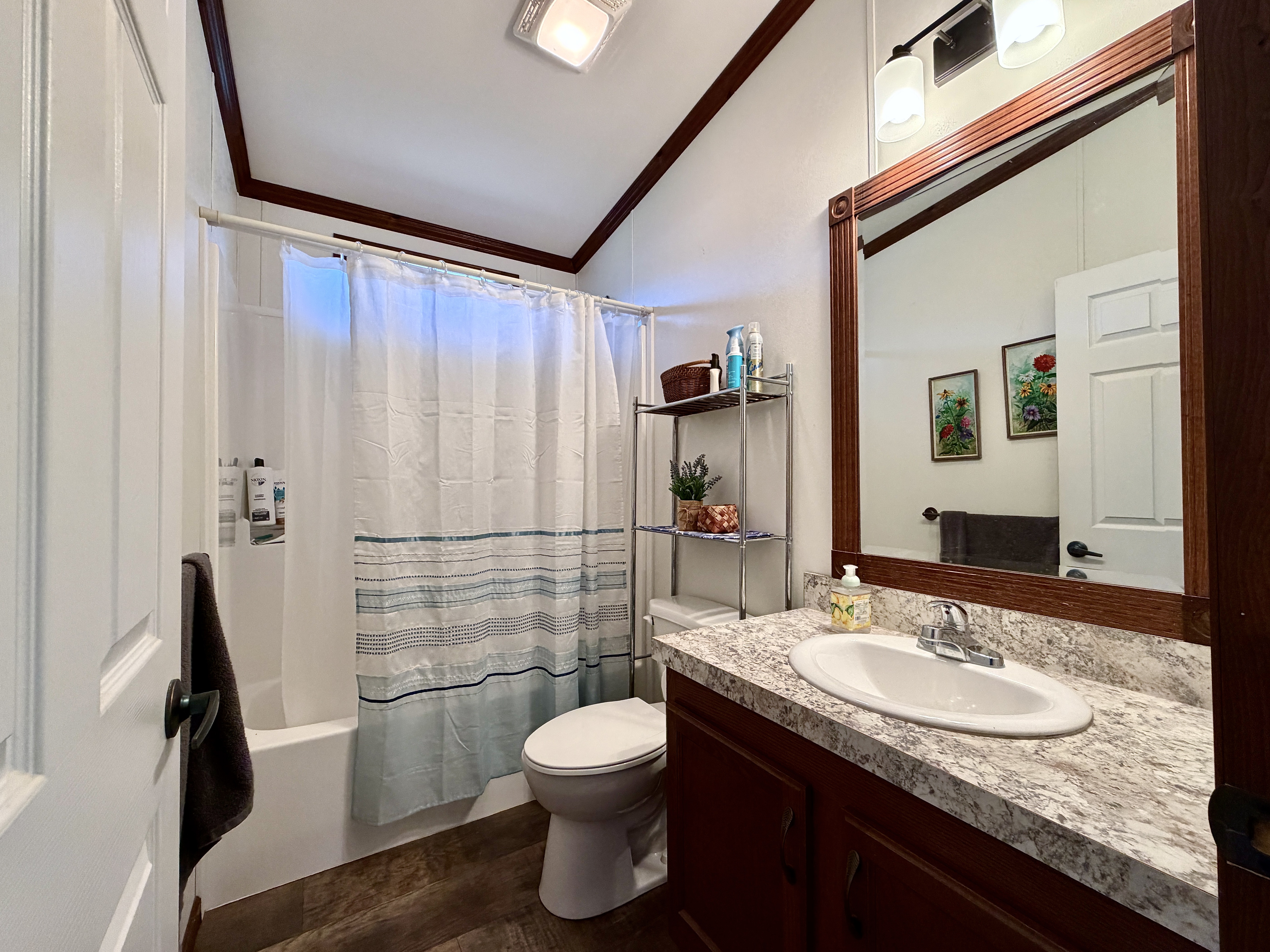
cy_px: 476
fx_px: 514
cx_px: 635
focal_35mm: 14
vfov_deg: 85.7
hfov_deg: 102.1
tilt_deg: +1.2
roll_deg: +1.0
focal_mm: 2.22
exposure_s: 1/120
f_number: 2.2
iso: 320
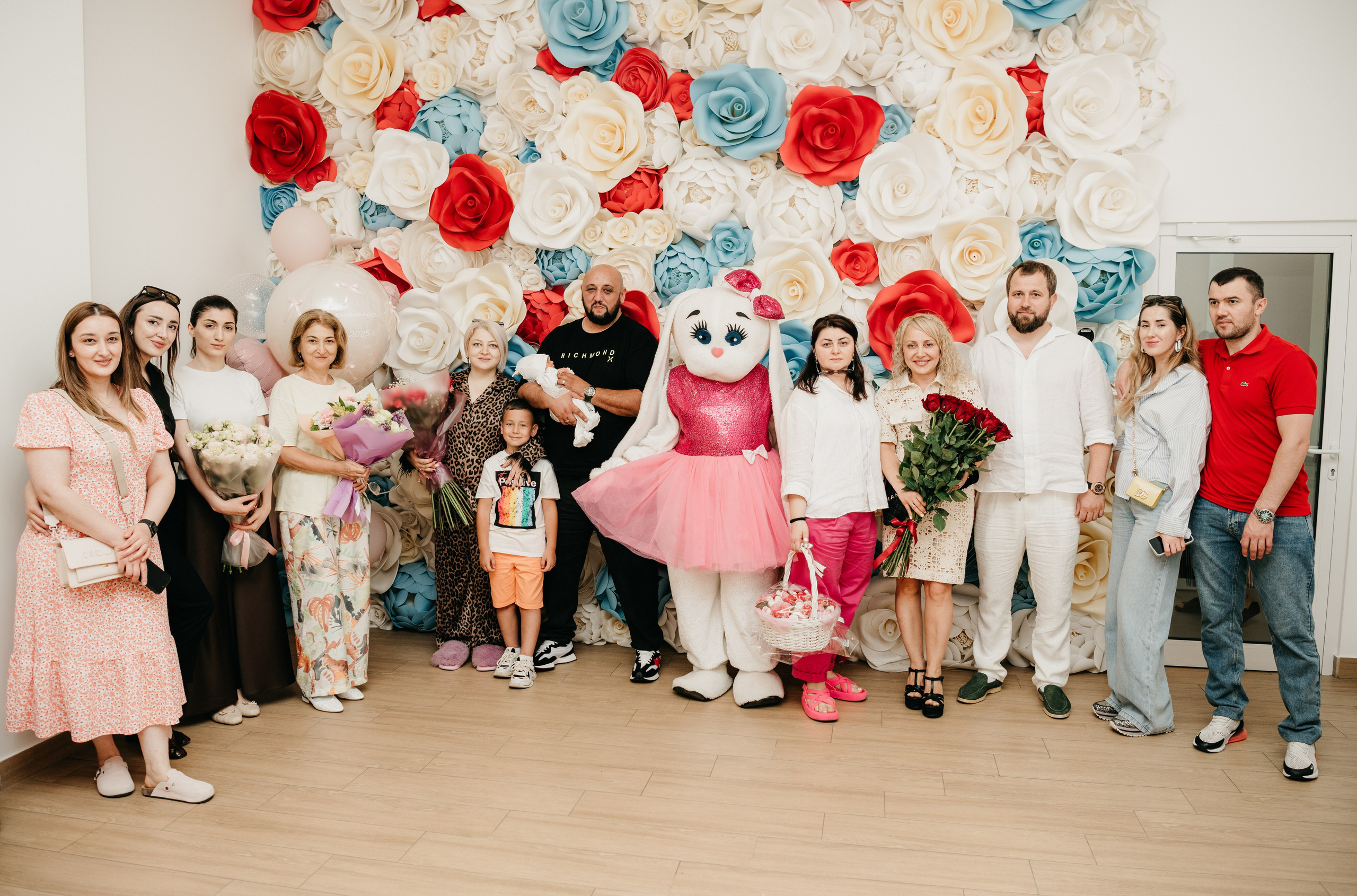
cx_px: 664
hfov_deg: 69.7
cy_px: 461
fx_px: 975
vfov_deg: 49.3
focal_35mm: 26
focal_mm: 24
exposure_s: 1/160
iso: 200
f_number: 4
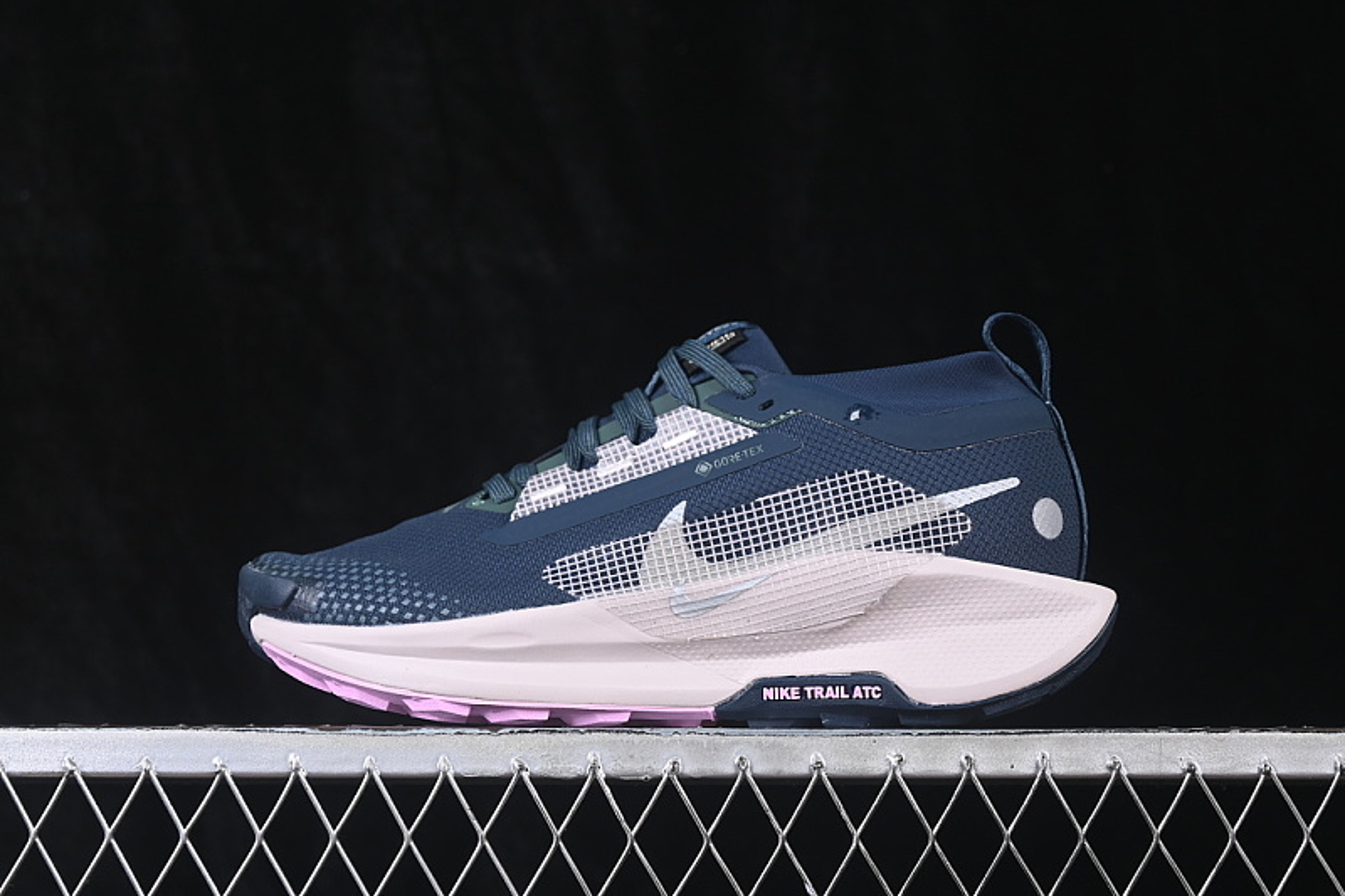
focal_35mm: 75
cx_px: 672
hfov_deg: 27.0
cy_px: 448
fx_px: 2801
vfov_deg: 18.2
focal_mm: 50
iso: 160
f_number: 6.3
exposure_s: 1/60
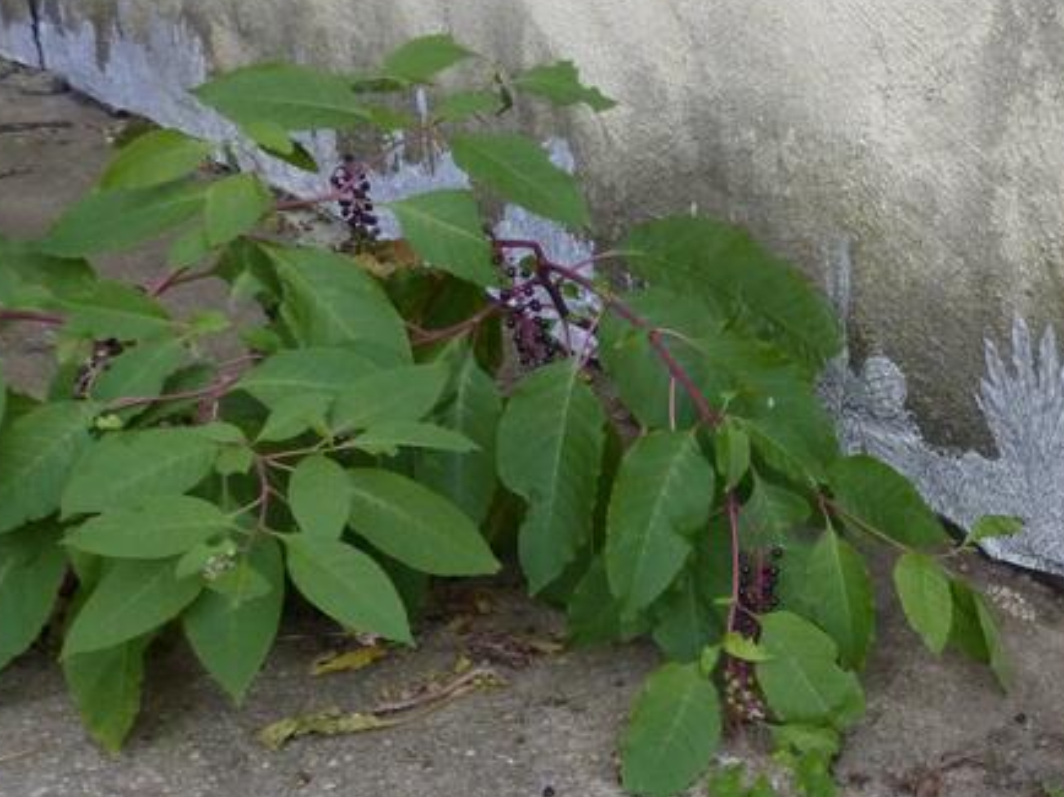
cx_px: 944
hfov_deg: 31.3
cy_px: 505
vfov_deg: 24.7
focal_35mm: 59
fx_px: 1812
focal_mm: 5.3
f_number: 4
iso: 400
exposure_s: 1/125
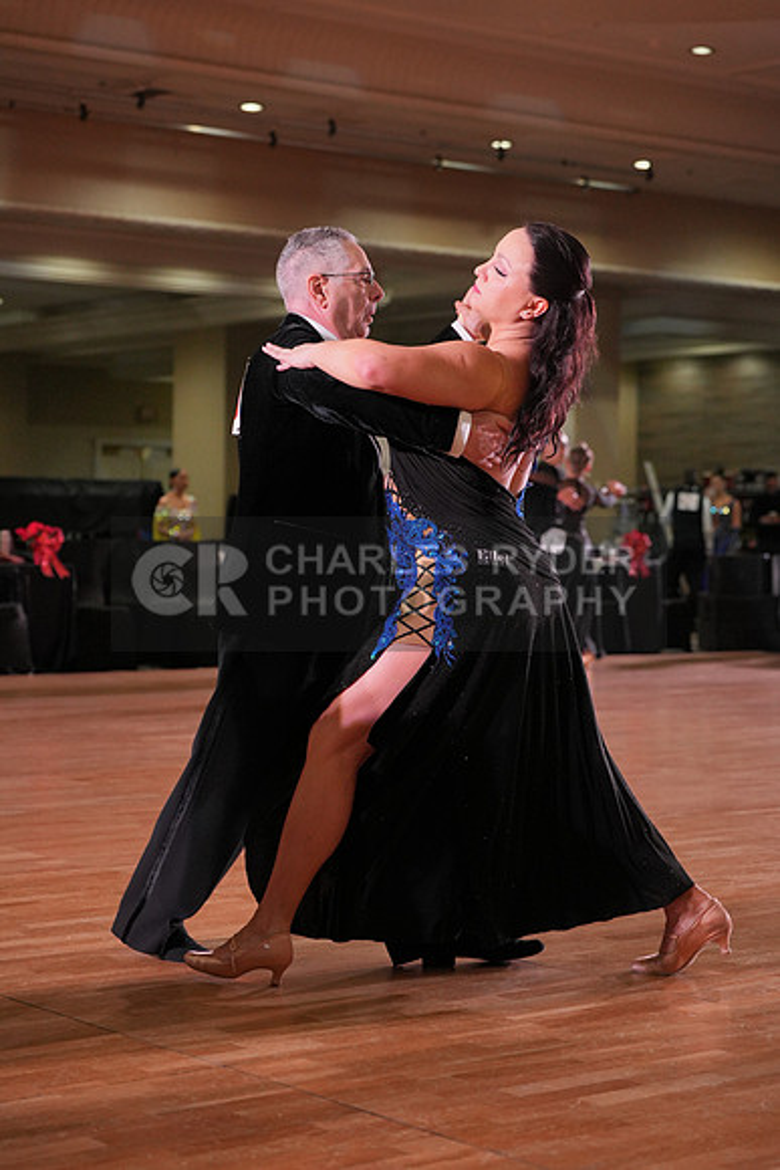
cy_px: 585
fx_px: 2273
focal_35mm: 70
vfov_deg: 28.8
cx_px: 390
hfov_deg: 19.5
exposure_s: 1/500
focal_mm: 70
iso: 2000
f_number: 4
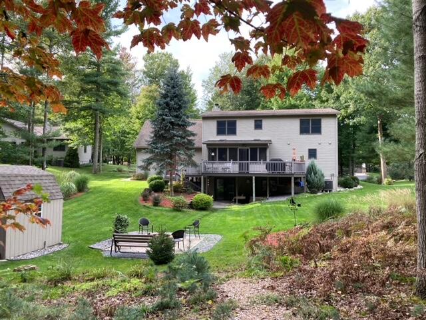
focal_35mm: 28
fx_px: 345
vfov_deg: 49.7
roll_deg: -0.2
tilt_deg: +4.4
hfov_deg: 63.4
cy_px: 160
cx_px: 213
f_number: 1.8
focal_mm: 3.99
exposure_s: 1/121
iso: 25
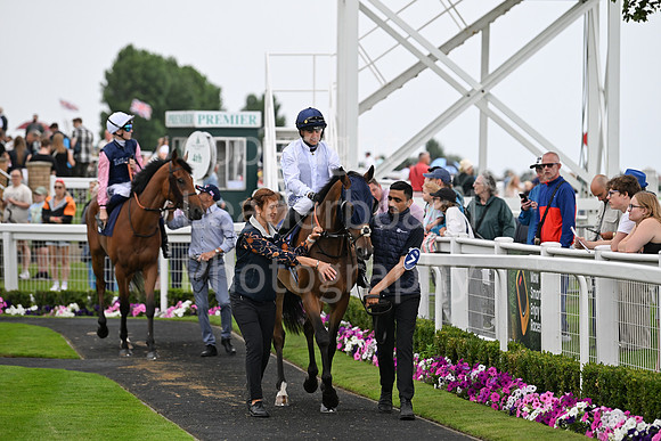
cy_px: 220
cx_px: 330
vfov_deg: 8.1
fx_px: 3122
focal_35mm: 170
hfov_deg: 12.1
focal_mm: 170
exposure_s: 1/1600
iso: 1000
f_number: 4
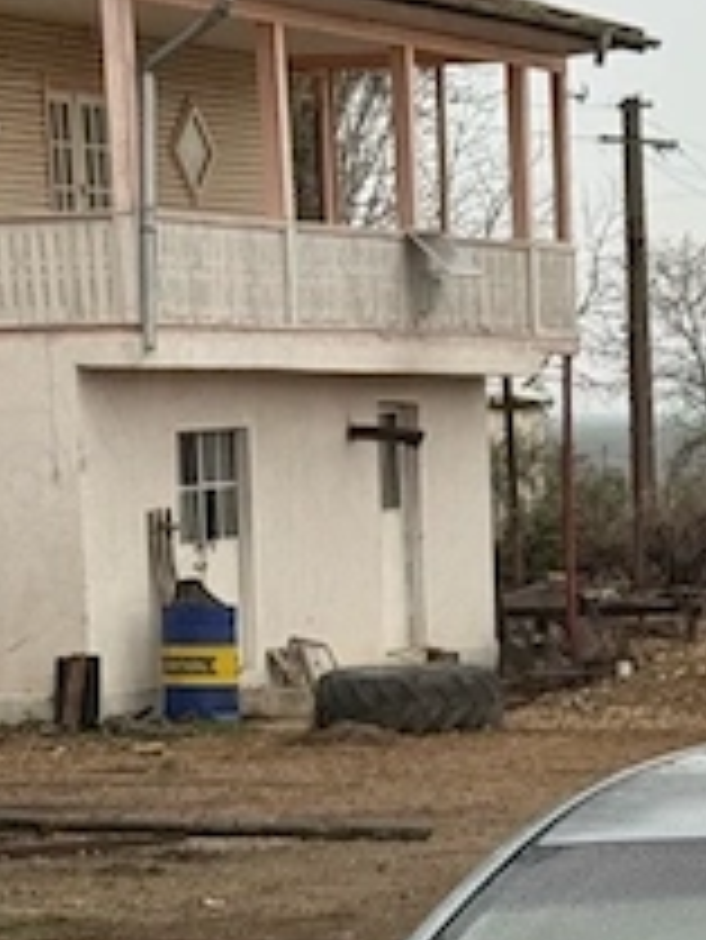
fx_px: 4999
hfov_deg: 7.9
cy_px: 1223
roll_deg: +1.2
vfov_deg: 10.5
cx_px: 998
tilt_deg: -10.2
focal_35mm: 184
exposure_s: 1/466
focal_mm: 6.76
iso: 64
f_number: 1.78
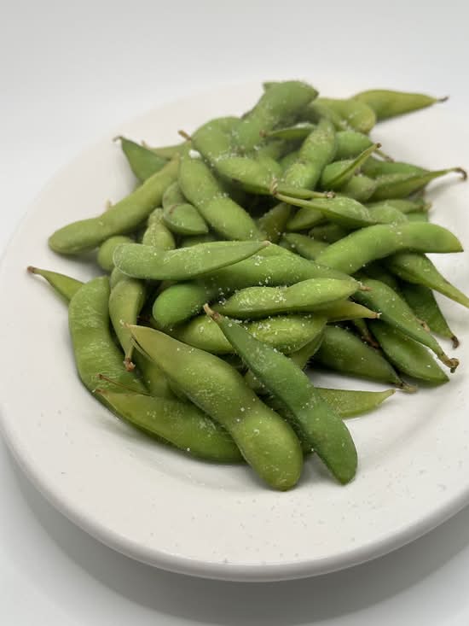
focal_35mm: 48
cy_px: 313
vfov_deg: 39.7
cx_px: 234
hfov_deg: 30.3
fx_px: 867
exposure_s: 1/276
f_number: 1.78
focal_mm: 6.86
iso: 64
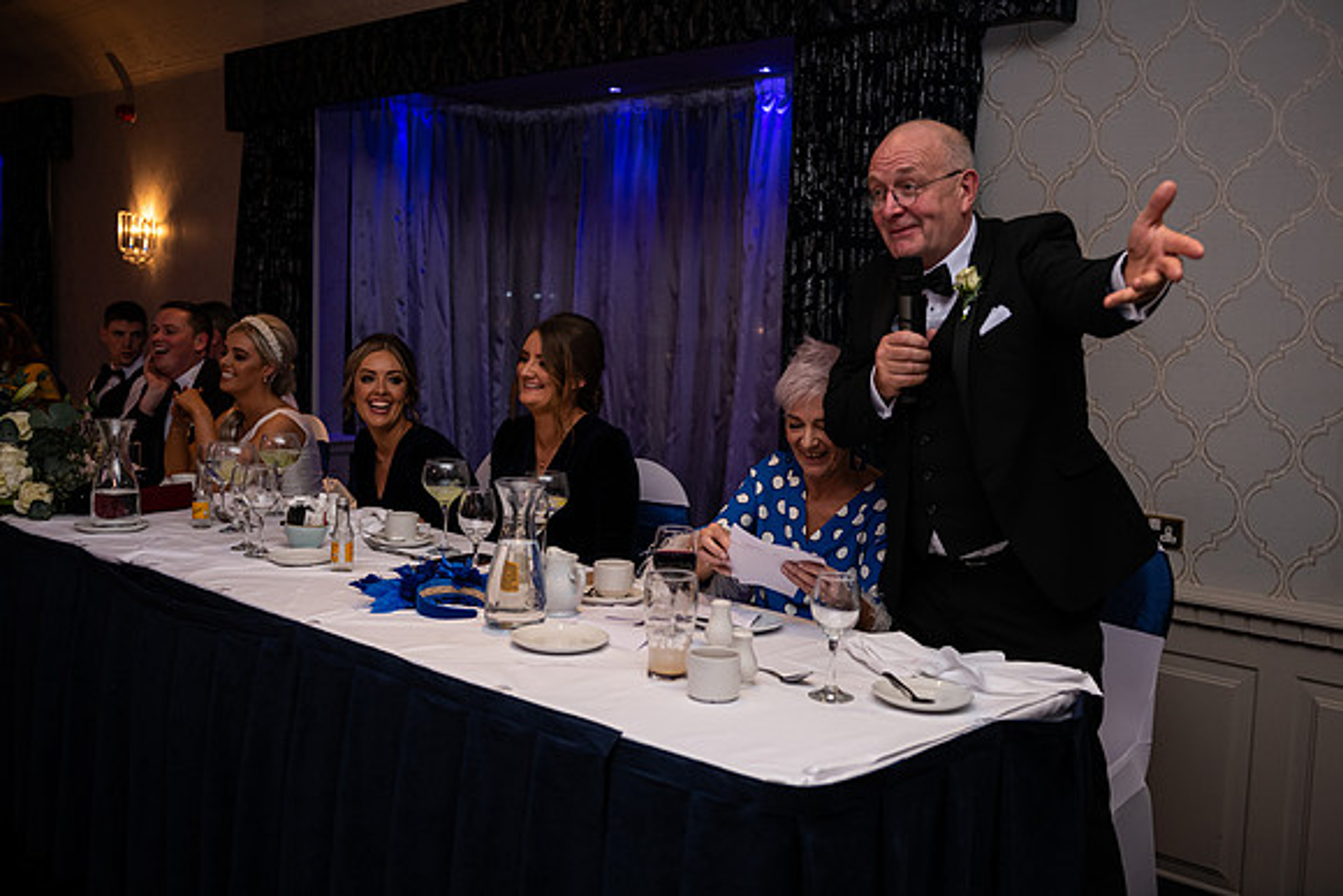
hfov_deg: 55.8
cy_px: 448
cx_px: 672
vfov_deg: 38.9
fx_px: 1269
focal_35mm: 34
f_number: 3.5
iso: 640
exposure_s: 1/160
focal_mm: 34
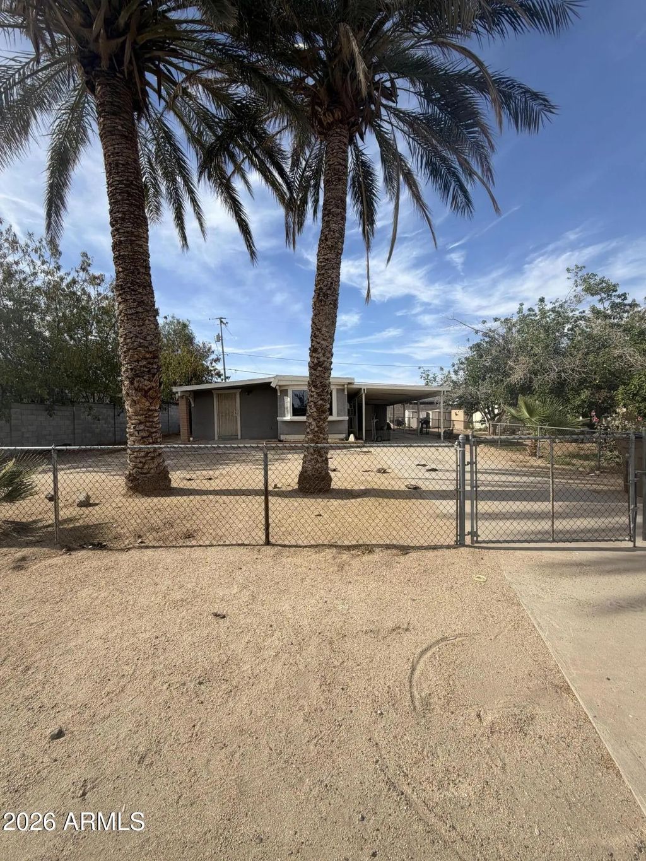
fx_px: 348
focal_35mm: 14
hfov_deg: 85.7
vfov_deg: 102.1
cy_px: 430
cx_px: 323
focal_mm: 2.22
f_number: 2.2
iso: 20
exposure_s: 1/770
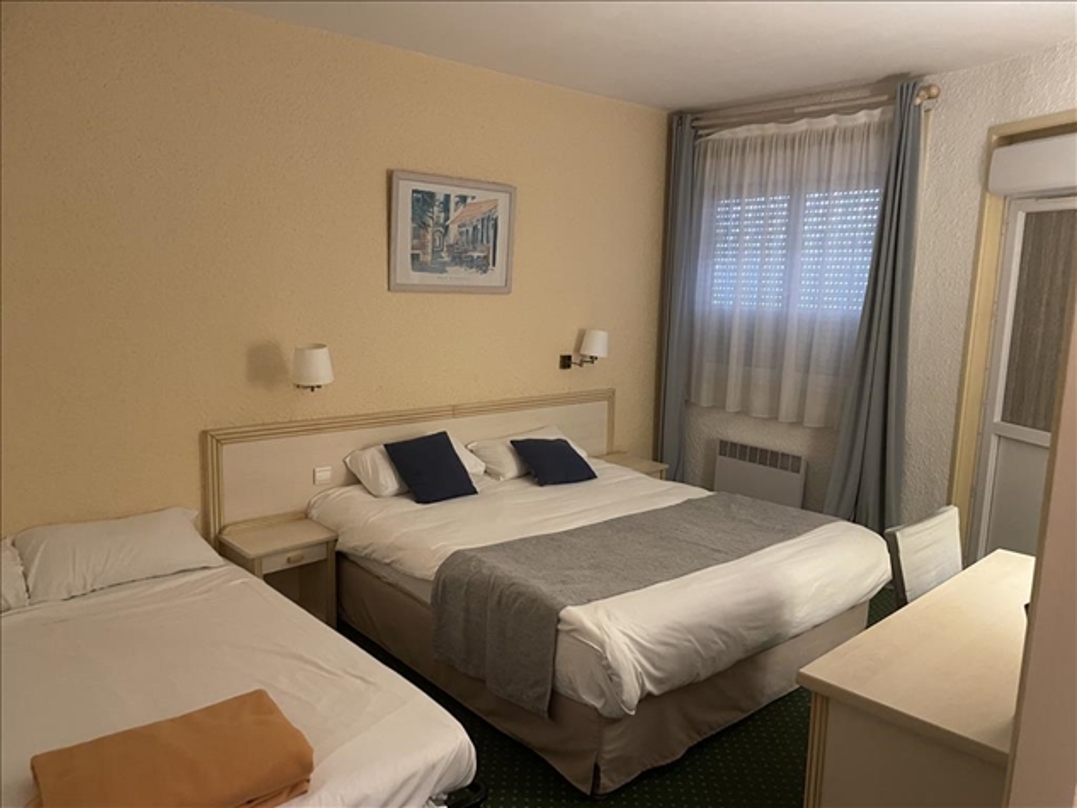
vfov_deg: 53.1
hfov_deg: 67.3
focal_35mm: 26
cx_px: 538
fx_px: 809
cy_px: 404
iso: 400
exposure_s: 1/33
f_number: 1.6
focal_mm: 4.2
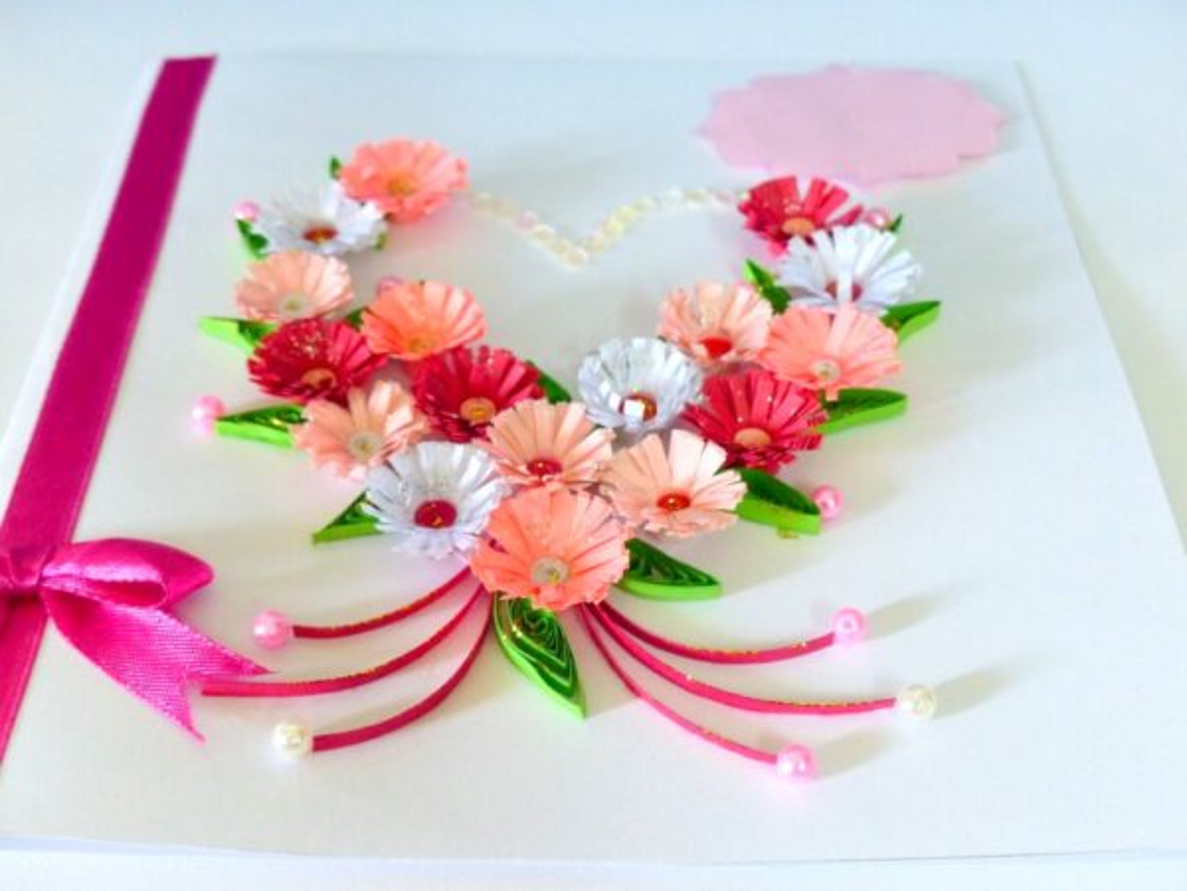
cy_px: 446
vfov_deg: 34.3
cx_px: 594
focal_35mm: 42
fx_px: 1440
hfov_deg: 44.8
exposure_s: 1/40
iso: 400
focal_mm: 7.6
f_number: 2.8
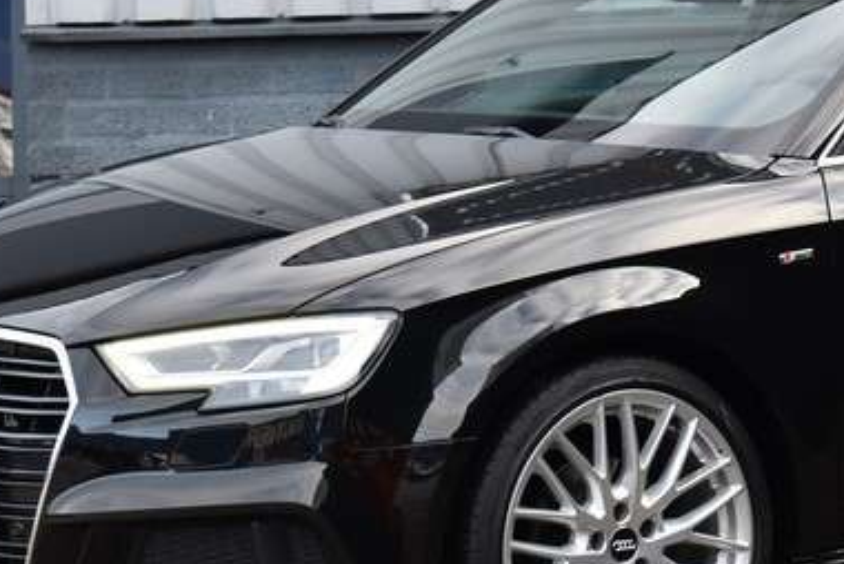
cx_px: 820
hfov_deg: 10.1
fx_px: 4739
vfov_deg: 6.8
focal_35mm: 202
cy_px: 84
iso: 400
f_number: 6.3
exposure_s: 1/160
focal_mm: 50
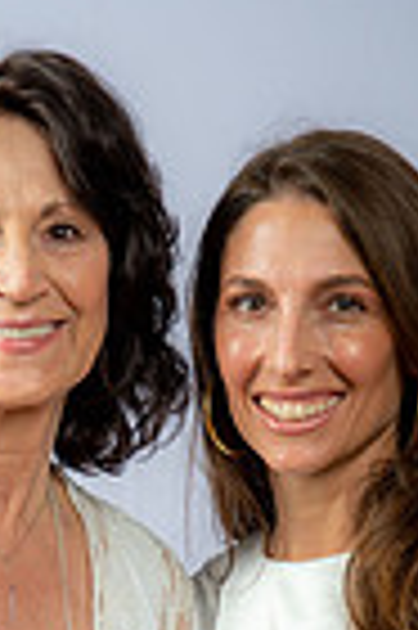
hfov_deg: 6.6
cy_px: 698
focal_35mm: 209
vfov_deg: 9.8
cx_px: 137
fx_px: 3649
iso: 250
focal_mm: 65
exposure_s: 1/200
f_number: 5.6
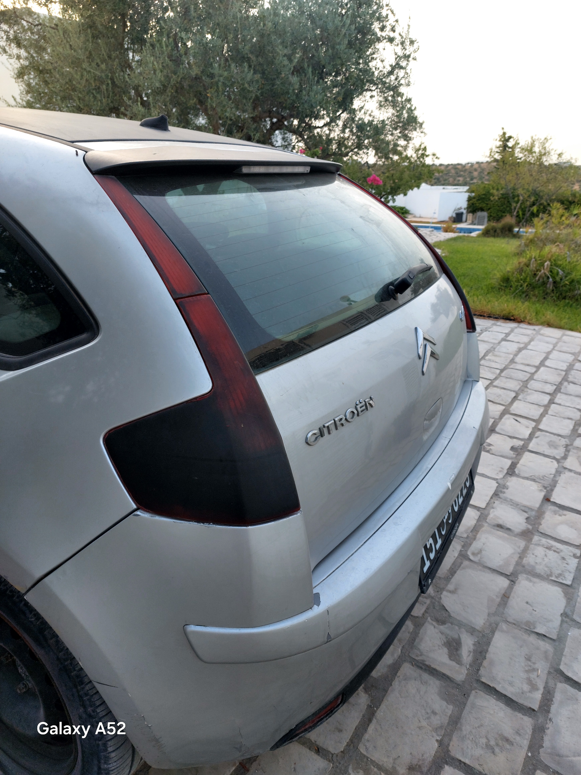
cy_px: 388
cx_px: 290
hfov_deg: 56.8
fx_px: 537
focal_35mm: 24
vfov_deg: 71.6
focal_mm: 5.23
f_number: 1.8
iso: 25
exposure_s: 1/143
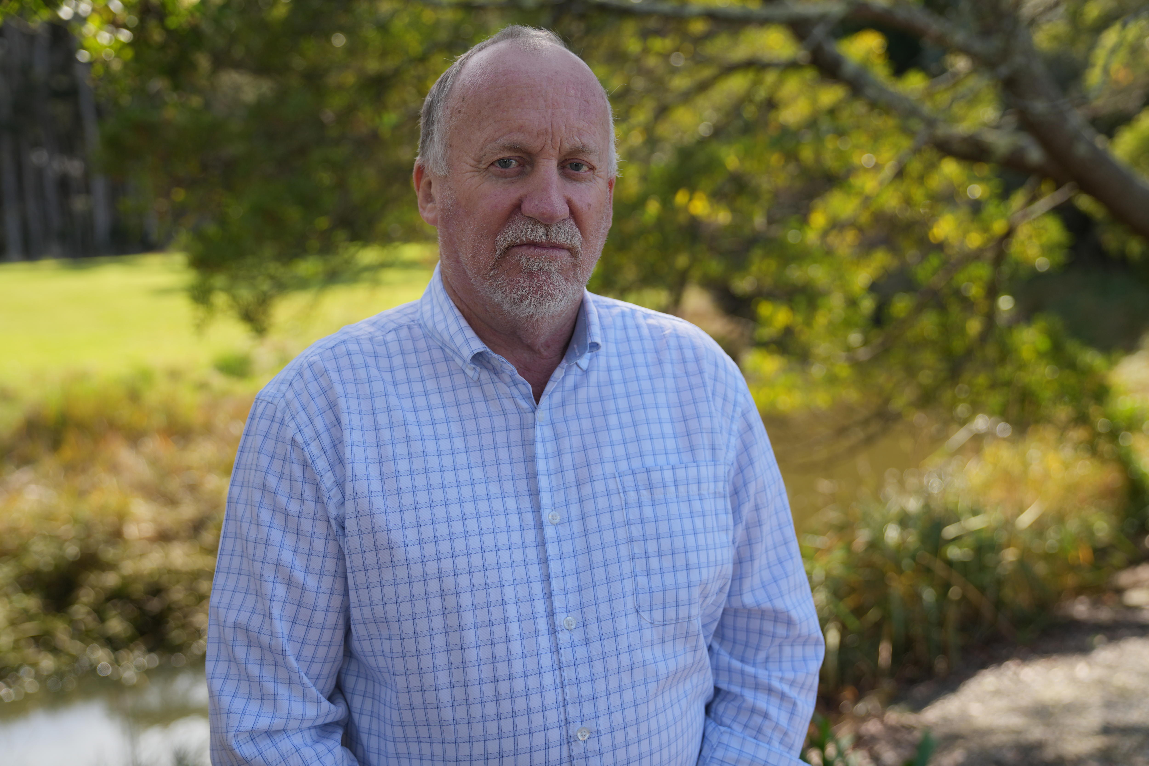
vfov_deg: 31.2
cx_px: 574
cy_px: 383
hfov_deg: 45.4
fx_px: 1372
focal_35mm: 43
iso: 100
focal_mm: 43
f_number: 2.8
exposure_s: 1/640
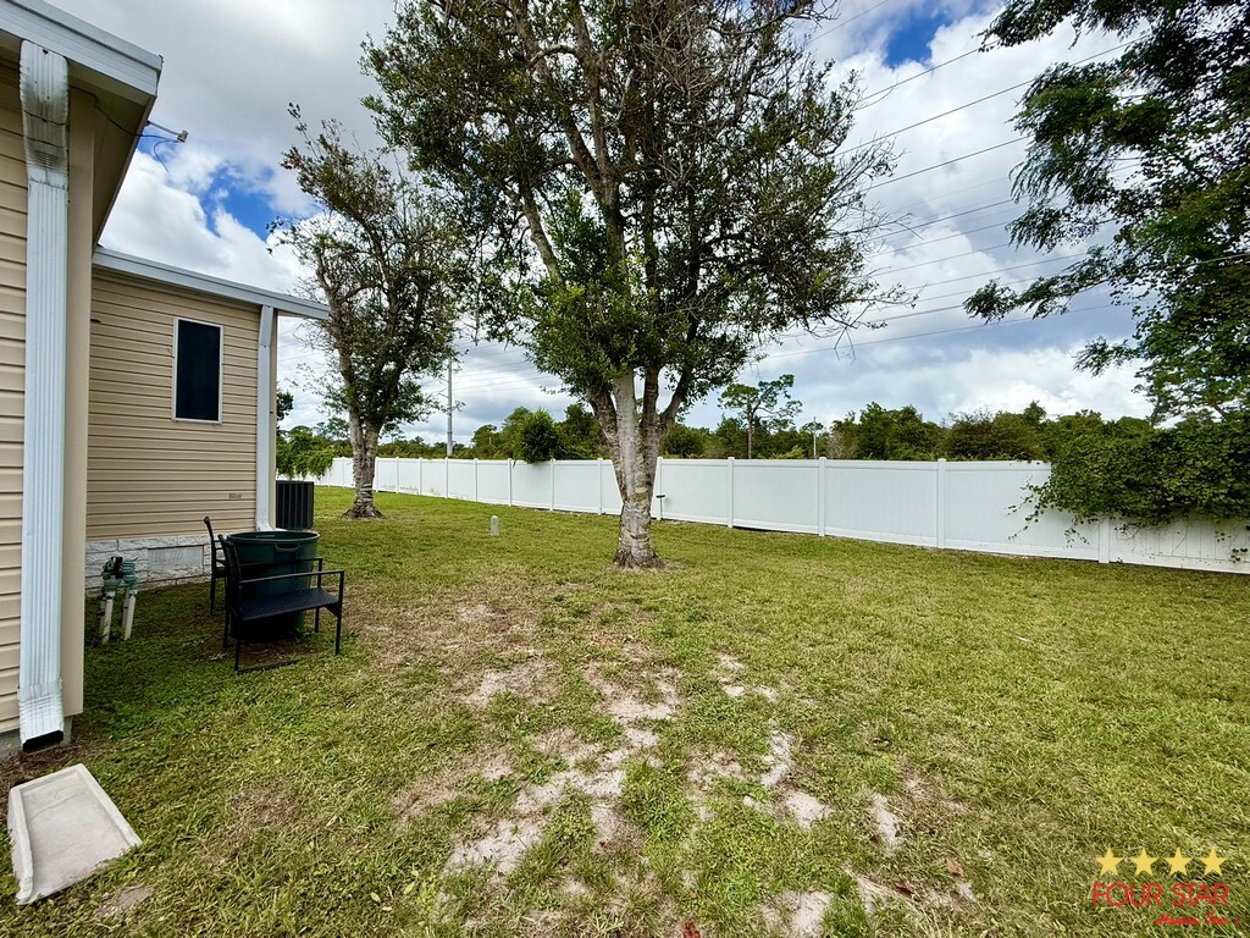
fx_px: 506
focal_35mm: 14
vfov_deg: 85.7
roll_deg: -0.5
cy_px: 469
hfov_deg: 102.1
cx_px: 625
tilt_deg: +0.9
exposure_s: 1/1534
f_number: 2.2
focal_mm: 2.22
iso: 50
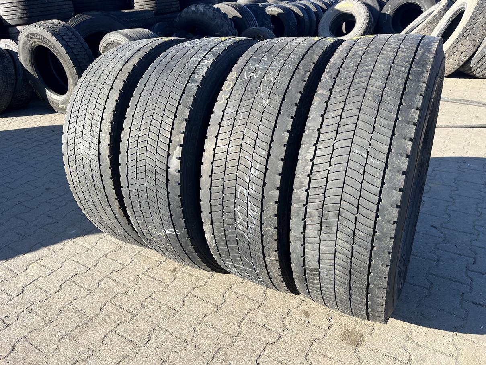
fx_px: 365
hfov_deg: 67.3
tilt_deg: -25.3
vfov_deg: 53.1
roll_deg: +3.3
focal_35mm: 26
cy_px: 182
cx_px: 243
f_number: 1.6
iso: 50
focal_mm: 5.1
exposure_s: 1/1018
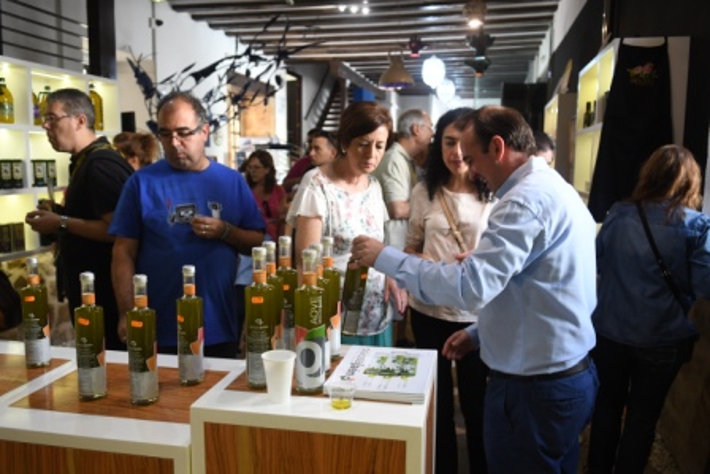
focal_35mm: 30
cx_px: 355
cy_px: 237
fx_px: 592
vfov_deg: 43.6
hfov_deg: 61.9
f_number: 2.8
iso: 1000
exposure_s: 1/100
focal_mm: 20
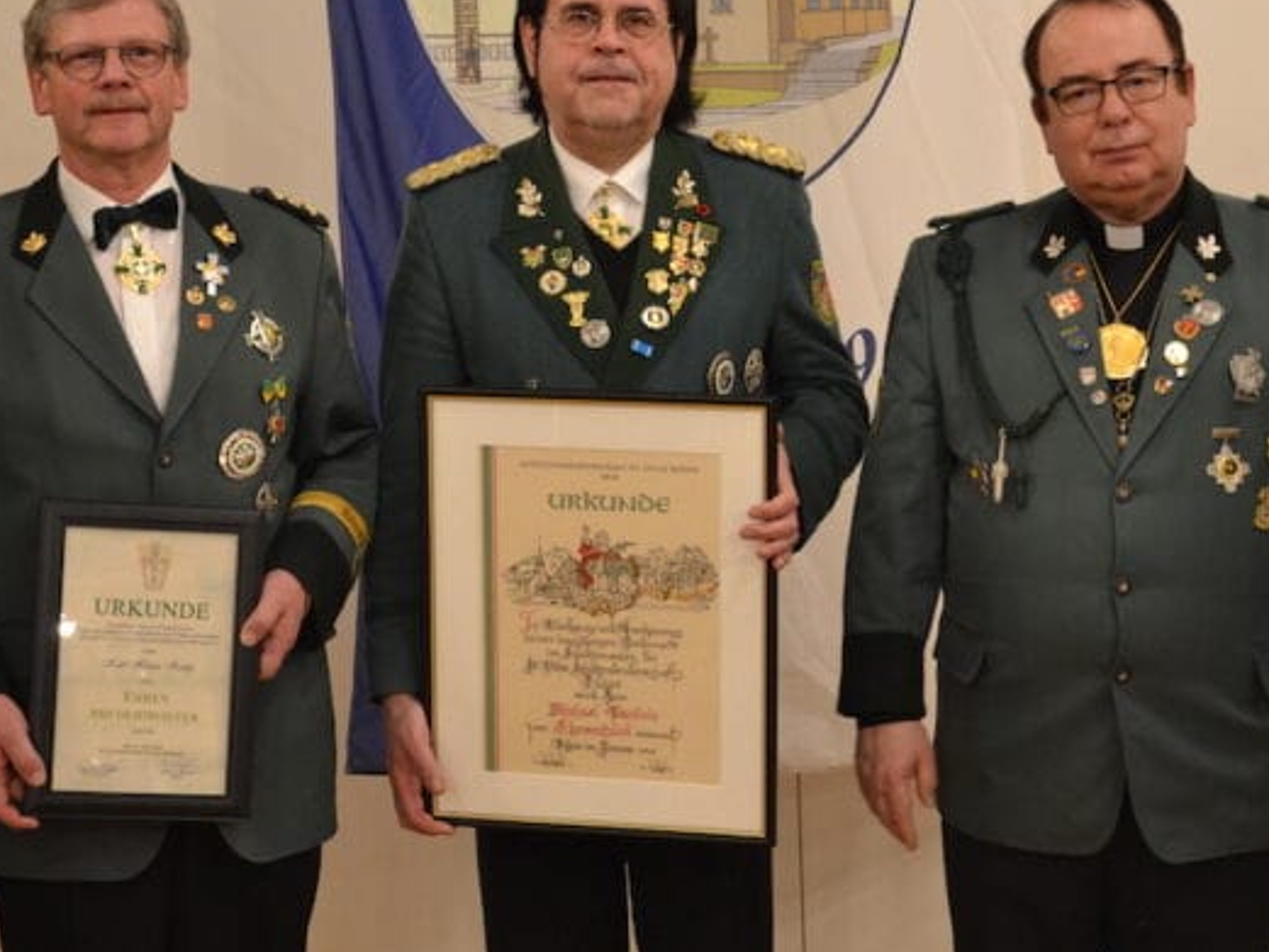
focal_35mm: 85
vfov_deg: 17.4
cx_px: 667
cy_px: 373
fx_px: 3117
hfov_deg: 23.0
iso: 1100
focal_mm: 30
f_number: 4.2
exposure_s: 1/15
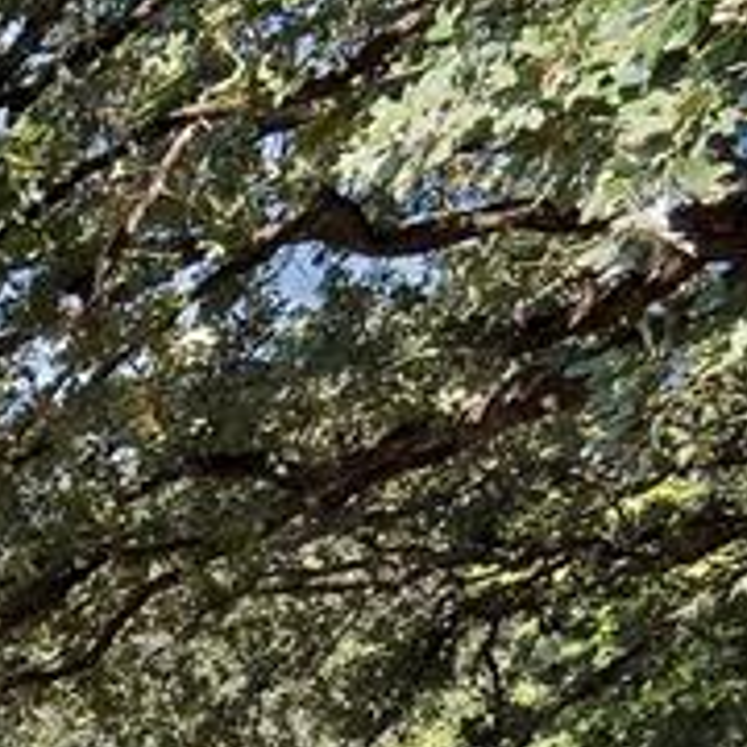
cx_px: -1145
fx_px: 1416
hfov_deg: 14.2
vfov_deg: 21.8
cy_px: 1260
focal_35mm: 58
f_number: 9
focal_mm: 12
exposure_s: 1/250
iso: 640
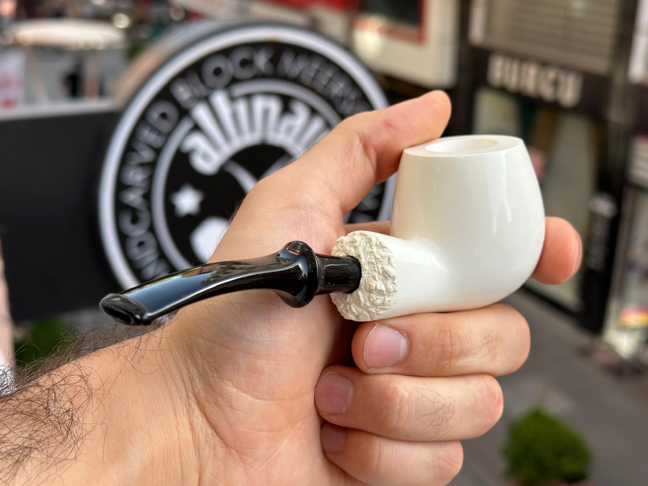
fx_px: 899
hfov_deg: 39.7
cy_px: 243
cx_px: 324
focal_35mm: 48
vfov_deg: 30.3
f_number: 1.78
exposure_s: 1/740
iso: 64
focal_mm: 6.86
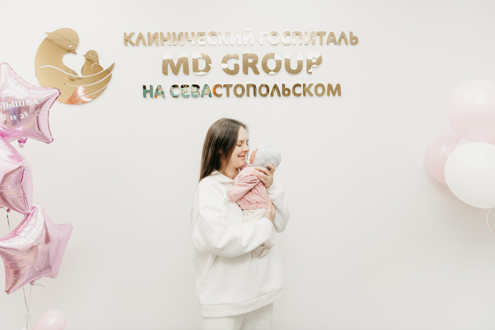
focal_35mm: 30
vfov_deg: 43.6
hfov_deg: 61.9
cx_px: 248
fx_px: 412
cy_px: 165
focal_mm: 30
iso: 250
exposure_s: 1/160
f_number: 4
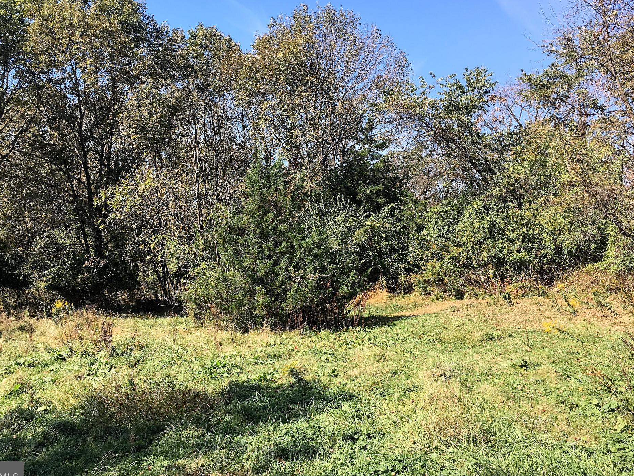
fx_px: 586
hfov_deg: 56.7
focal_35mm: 32
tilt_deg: +0.7
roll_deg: +0.9
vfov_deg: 44.1
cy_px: 227
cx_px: 288
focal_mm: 4.15
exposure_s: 1/777
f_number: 2.2
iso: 25
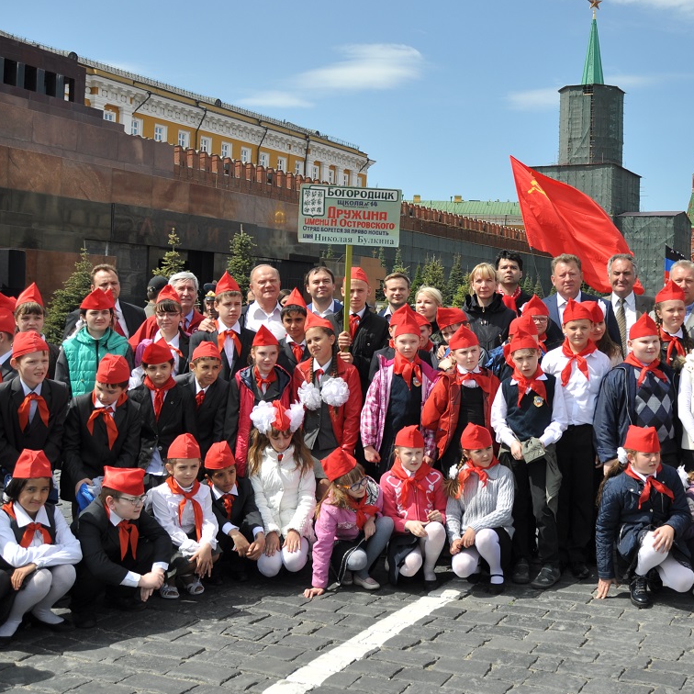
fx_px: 885
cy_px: 314
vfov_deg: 42.8
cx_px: 504
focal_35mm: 39
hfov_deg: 41.8
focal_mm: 18
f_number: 4
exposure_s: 1/1000
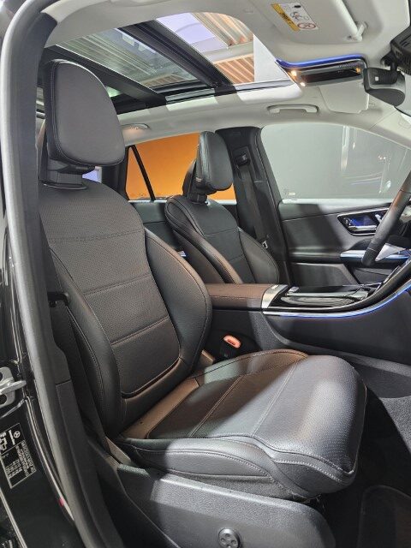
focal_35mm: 23
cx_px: 206
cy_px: 274
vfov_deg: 73.9
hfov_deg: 58.9
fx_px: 364
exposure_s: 1/25
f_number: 1.7
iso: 800
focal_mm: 6.3
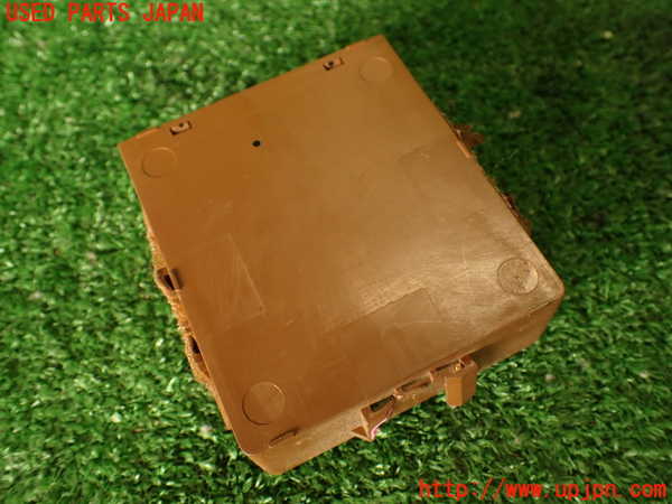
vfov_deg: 44.2
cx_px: 336
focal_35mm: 32
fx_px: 621
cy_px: 252
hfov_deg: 56.8
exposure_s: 1/60
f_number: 2.4
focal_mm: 5.79
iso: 125
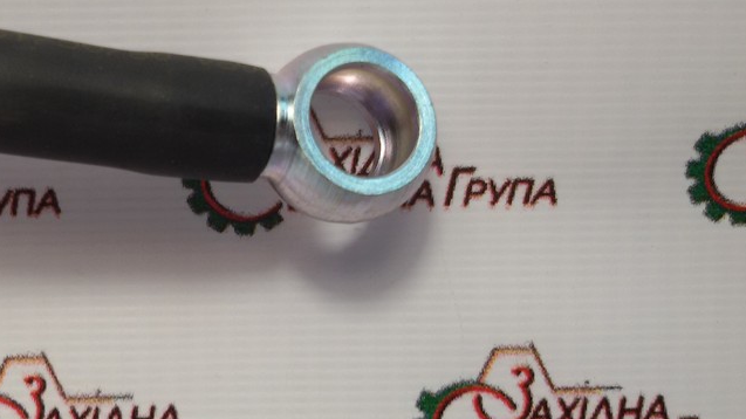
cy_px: 193
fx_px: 1048
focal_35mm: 53
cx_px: 225
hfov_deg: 38.5
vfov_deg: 22.6
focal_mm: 2.93
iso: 40
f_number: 2.4
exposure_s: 1/50
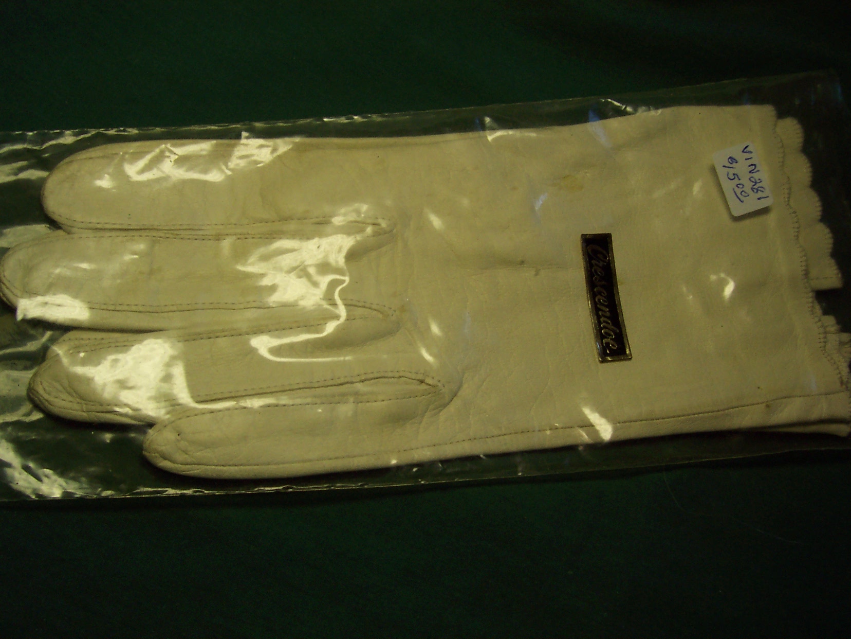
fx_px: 910
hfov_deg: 50.1
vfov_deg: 38.7
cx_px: 426
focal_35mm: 37
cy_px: 320
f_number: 2.8
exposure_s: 1/180
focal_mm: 5.6
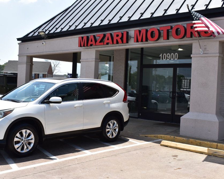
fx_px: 298
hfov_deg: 41.0
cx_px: 94
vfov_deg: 33.4
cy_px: 90
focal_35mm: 45
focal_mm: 26
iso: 360
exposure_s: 1/500
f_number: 11
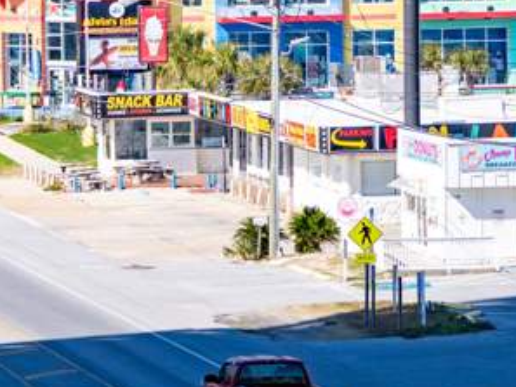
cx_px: -31
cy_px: 43
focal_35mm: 306
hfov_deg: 6.4
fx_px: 4563
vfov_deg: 4.9
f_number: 2.8
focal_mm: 70
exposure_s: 1/320
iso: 100
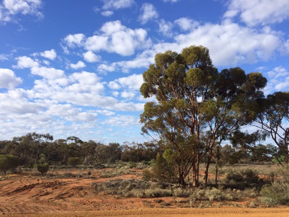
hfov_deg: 61.7
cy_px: 108
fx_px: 242
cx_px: 144
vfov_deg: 48.2
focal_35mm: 29
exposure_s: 1/1709
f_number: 2.2
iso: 32
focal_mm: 4.15
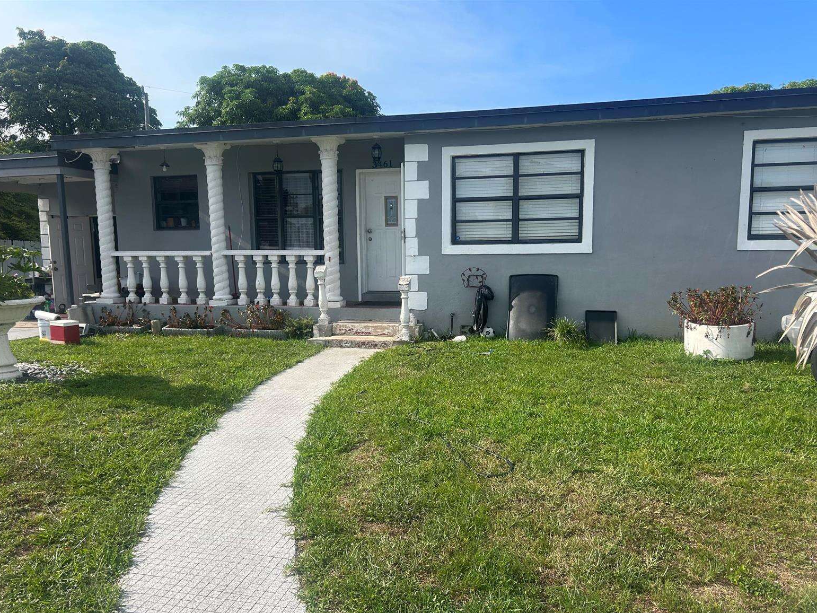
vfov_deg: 51.3
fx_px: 637
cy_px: 318
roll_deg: +0.4
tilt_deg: -7.0
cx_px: 402
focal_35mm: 27
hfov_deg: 65.3
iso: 50
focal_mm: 5.7
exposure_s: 1/2841
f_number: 1.5
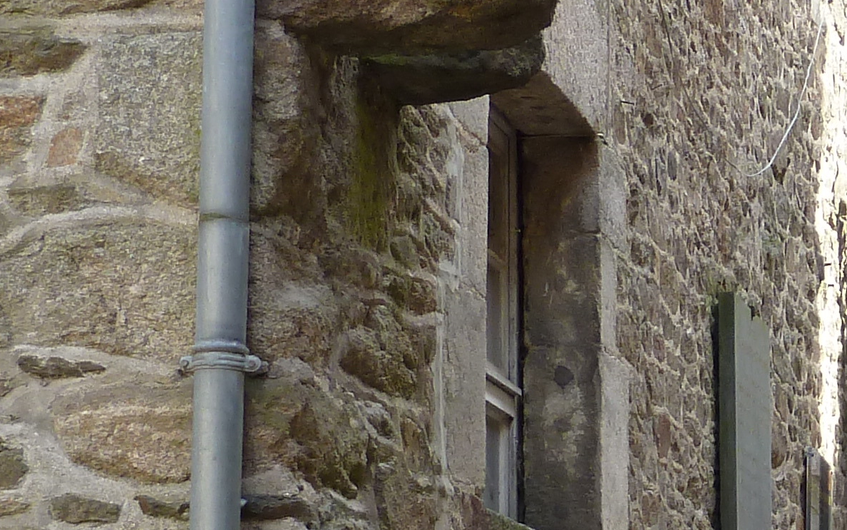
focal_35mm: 157
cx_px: 1295
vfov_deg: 8.3
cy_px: 639
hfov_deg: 12.6
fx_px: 3625
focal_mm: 7.3
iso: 80
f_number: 3.7
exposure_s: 1/60
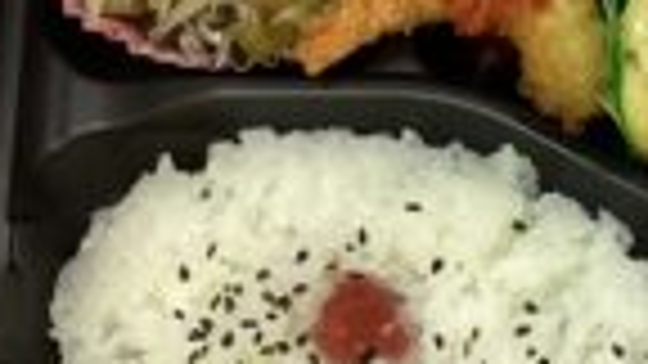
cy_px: 164
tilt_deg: -72.0
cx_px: 560
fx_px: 1512
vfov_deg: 13.7
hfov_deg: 23.7
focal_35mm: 88
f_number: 2.4
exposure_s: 1/60
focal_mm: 3.3
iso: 160
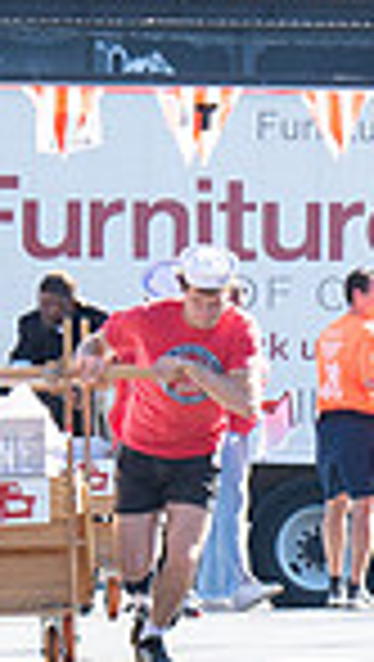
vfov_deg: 3.0
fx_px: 12552
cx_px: 479
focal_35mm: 714
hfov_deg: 1.7
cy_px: 394
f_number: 7.1
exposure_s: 1/250
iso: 200
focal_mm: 125
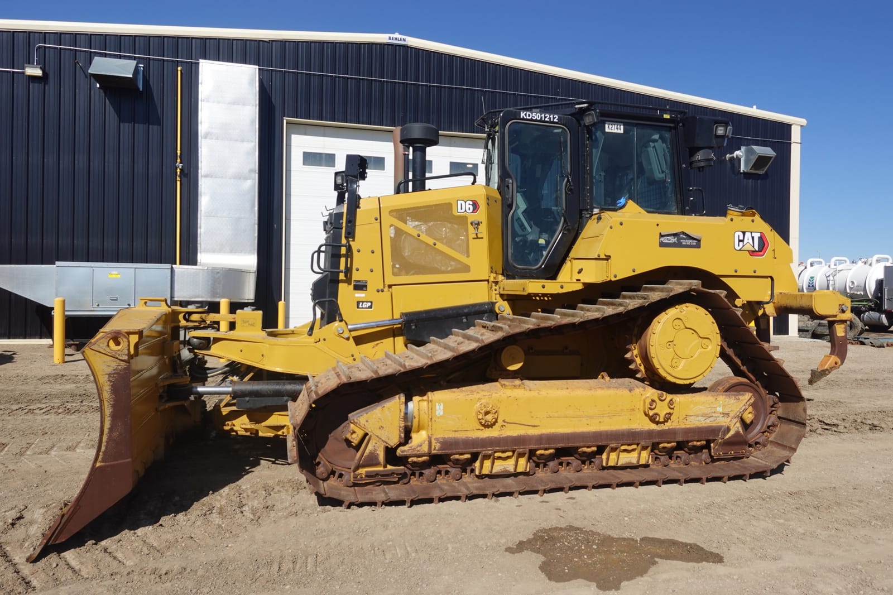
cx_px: 446
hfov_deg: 73.8
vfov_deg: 53.1
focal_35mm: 24
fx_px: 595
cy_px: 298
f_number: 5.6
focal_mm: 9.4
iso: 125
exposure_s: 1/640
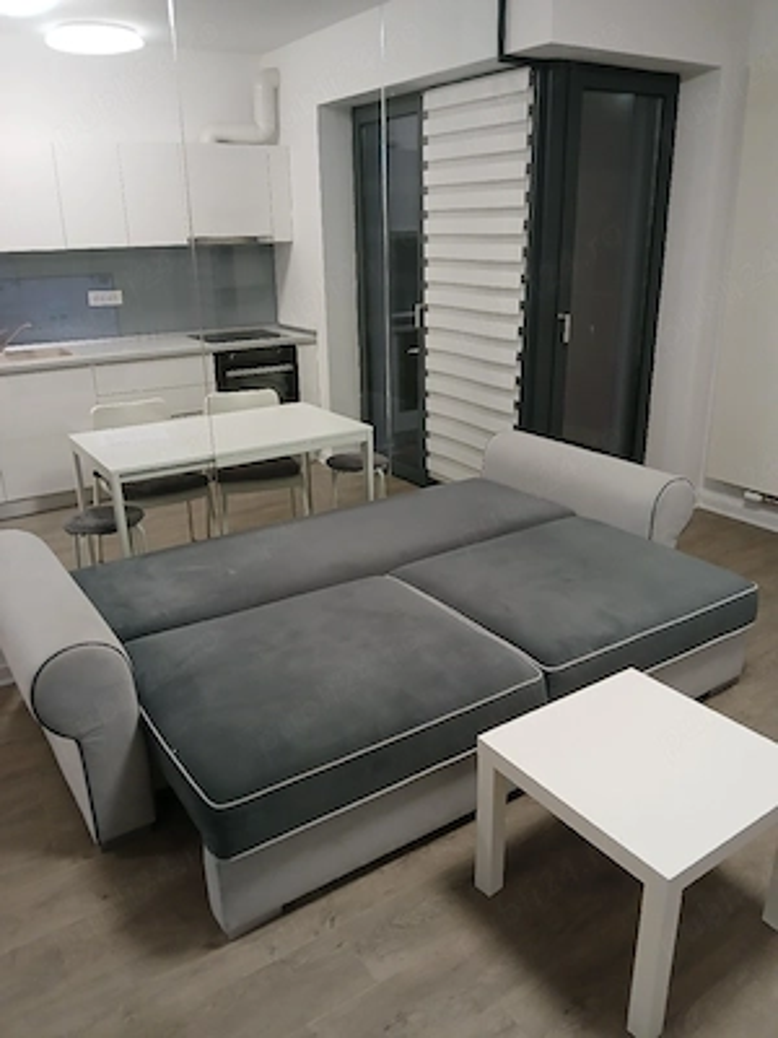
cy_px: 519
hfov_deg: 53.1
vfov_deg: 67.3
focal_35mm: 26
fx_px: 779
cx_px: 389
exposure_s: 1/50.3
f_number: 1.8
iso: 250
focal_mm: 3.98
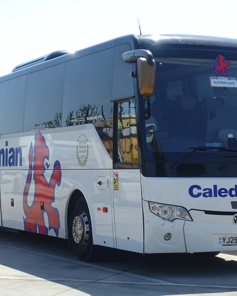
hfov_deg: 15.5
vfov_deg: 19.4
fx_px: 868
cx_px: 128
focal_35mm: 99
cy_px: 148
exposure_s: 1/80
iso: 125
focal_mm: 25.61
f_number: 5
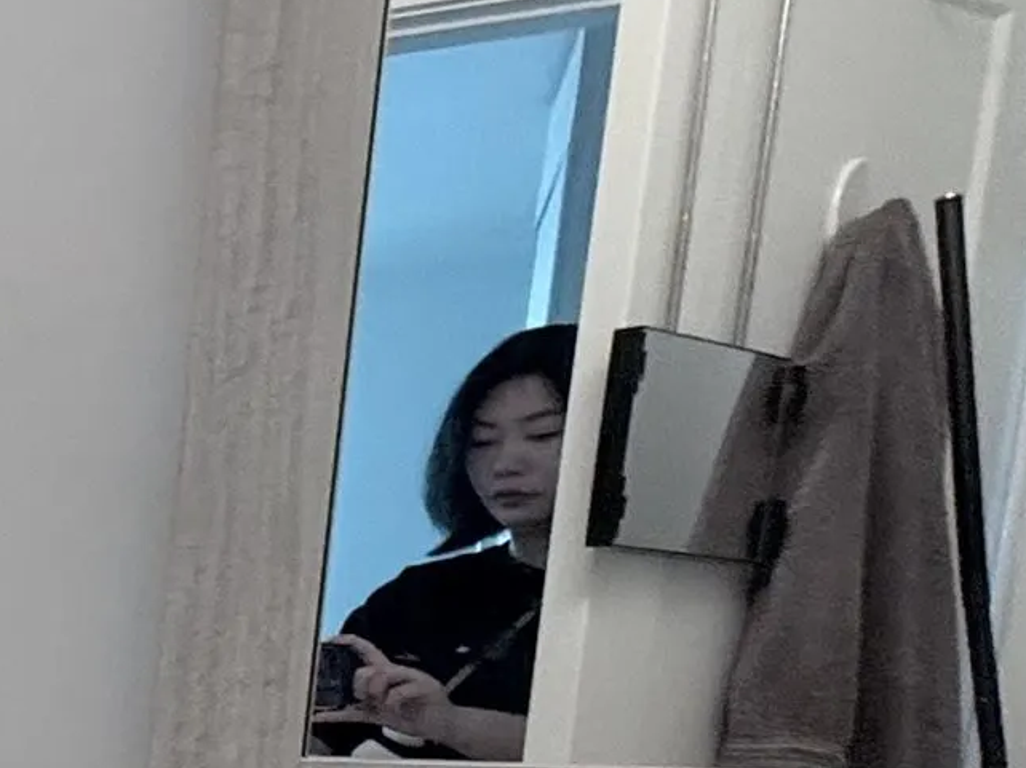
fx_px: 1985
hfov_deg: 16.9
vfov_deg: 20.5
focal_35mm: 67
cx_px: -1229
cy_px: 915
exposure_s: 1/120
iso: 200
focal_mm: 2.22
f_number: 2.2
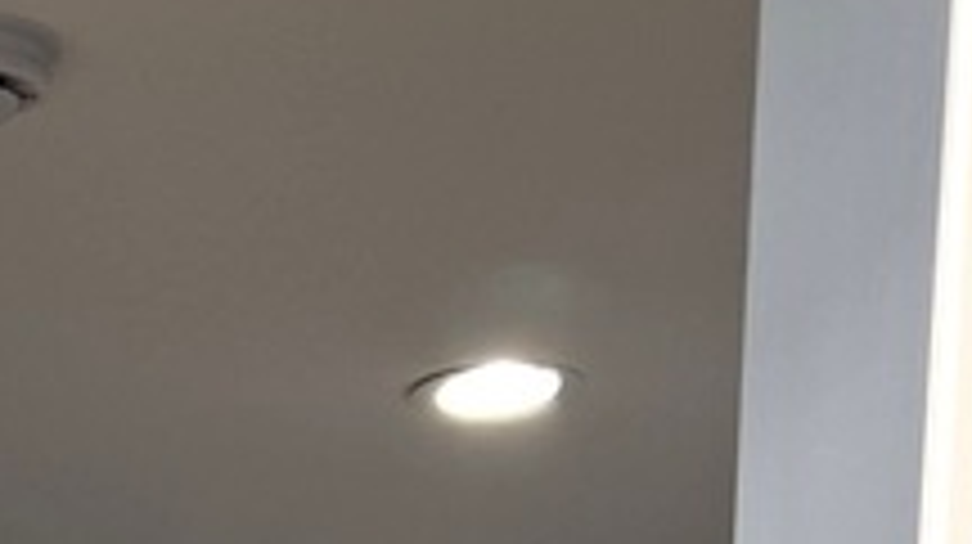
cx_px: -176
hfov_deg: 15.8
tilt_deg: -11.3
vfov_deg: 7.2
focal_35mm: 131
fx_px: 3373
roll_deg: -0.1
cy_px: 2091
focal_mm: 6.76
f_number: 1.78
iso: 100
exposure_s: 1/60
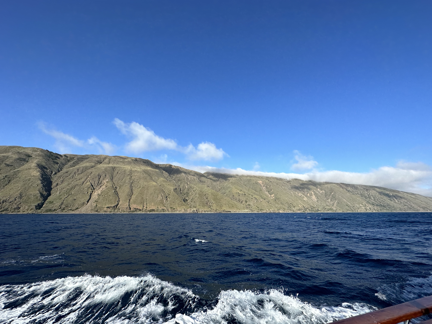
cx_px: 216
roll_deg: +1.3
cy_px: 162
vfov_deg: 85.7
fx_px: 175
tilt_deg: +13.6
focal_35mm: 14
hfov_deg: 102.1
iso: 50
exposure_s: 1/2353
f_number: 2.2
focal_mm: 2.22
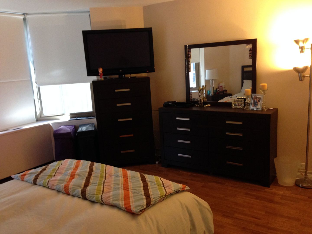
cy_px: 117
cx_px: 156
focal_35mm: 33
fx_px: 297
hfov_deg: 55.4
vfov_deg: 42.9
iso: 200
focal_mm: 4.12
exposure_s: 1/20
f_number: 2.4
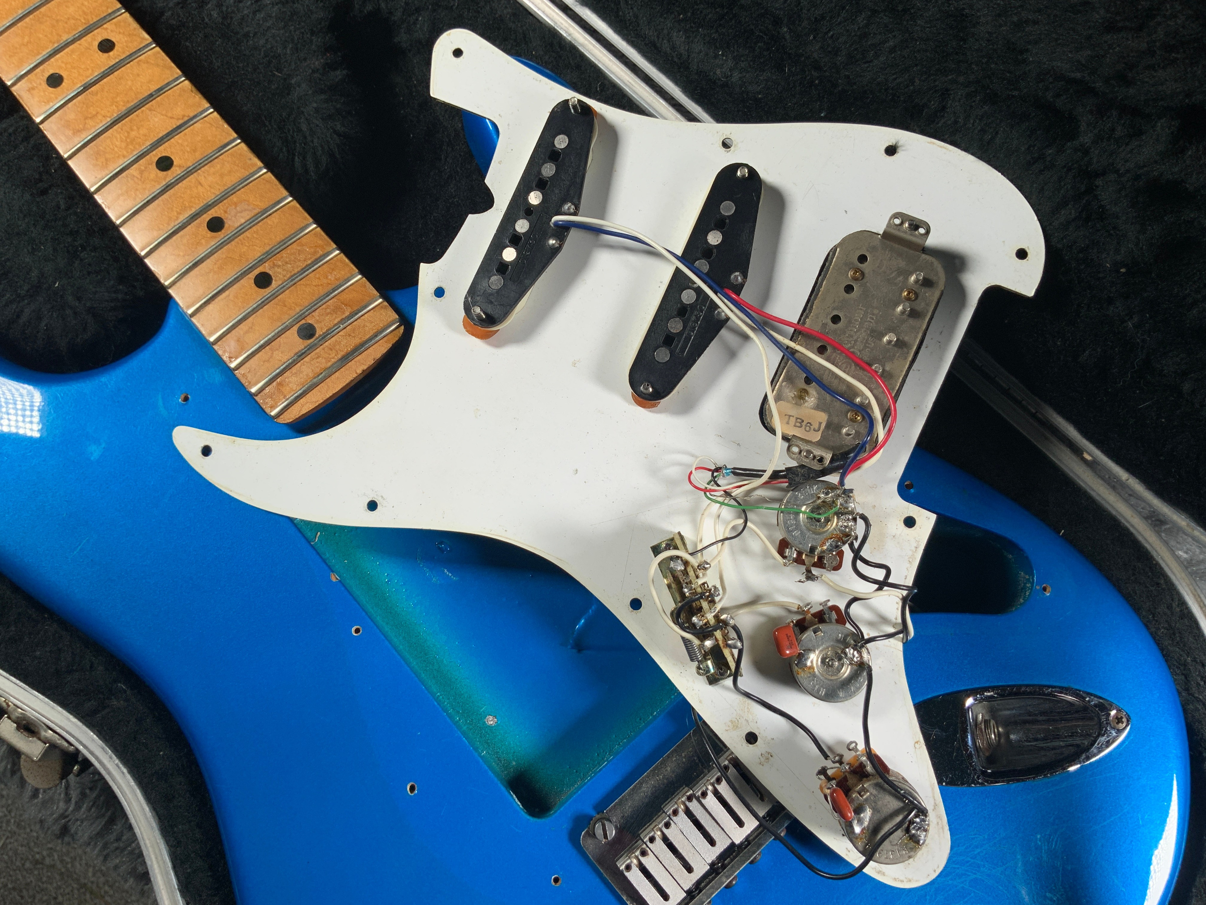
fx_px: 1010
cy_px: 452
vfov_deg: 48.2
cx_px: 603
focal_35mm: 29
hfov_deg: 61.7
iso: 25
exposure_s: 1/104
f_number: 1.8
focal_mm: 3
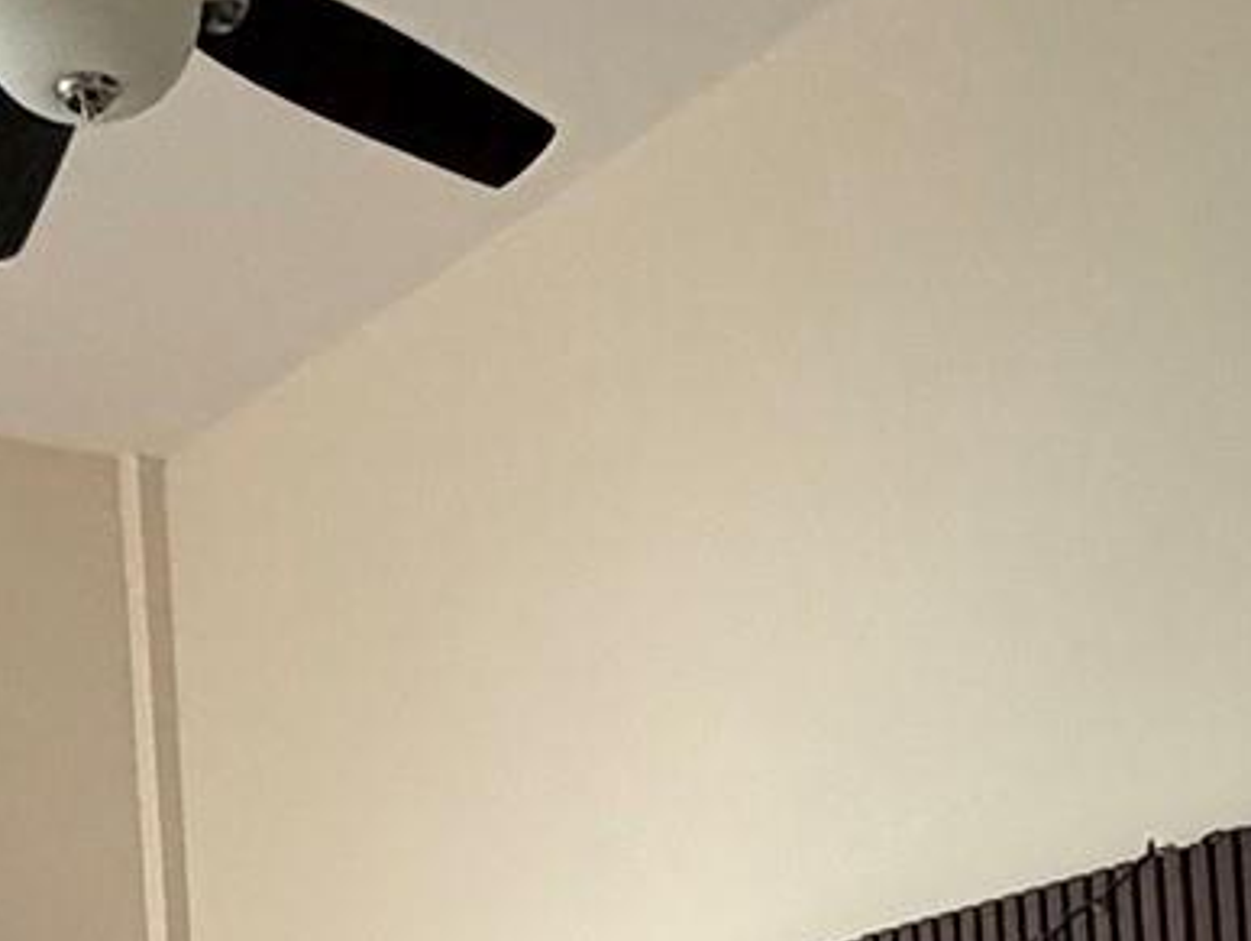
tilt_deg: +0.7
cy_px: 1468
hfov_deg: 25.9
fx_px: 2677
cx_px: 284
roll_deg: +3.0
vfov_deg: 17.6
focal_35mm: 74
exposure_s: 1/60
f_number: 2.2
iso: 500
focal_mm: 2.22
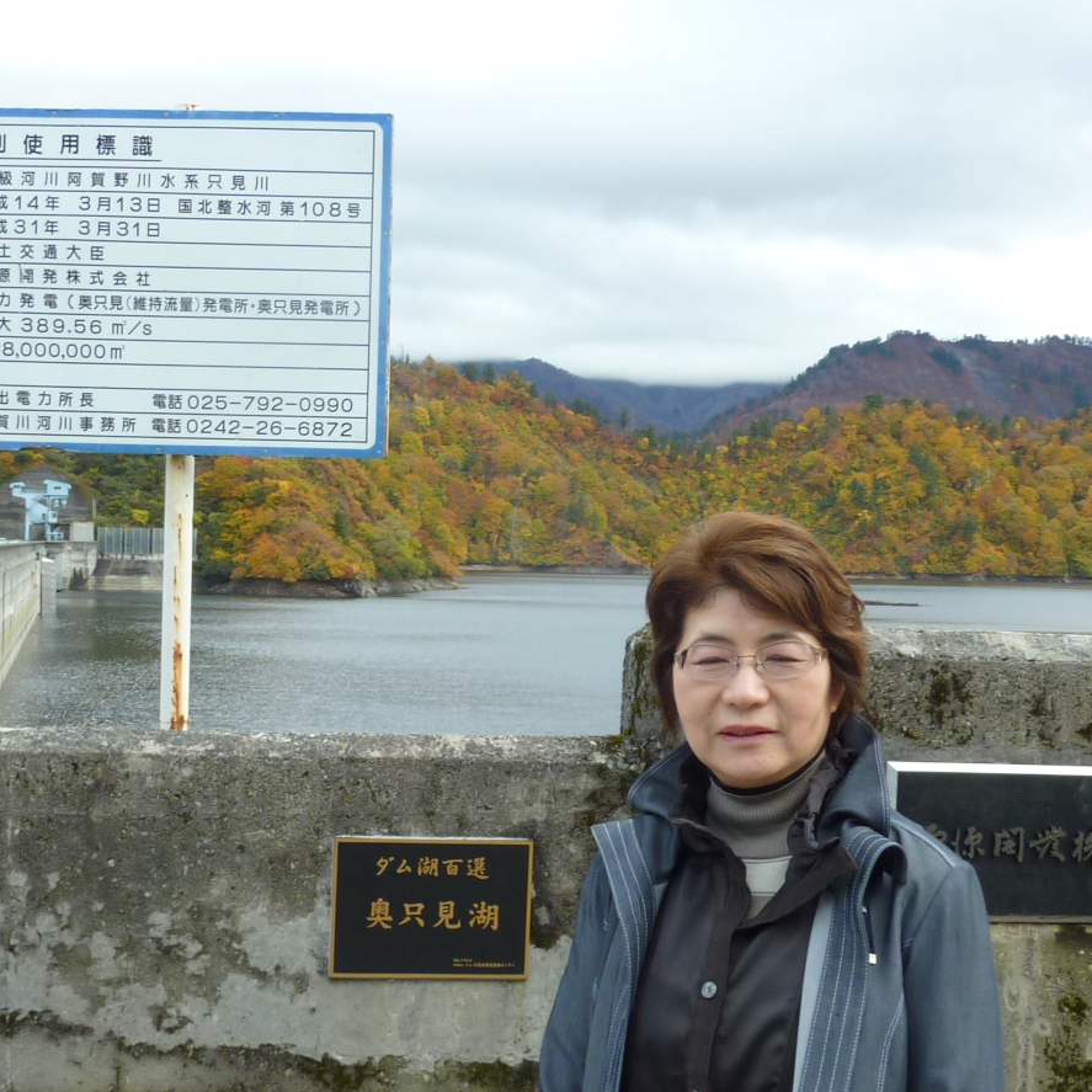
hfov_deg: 33.2
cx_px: 412
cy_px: 612
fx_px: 1820
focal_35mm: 51
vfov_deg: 33.4
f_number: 4
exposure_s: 1/160
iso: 80
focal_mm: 4.1
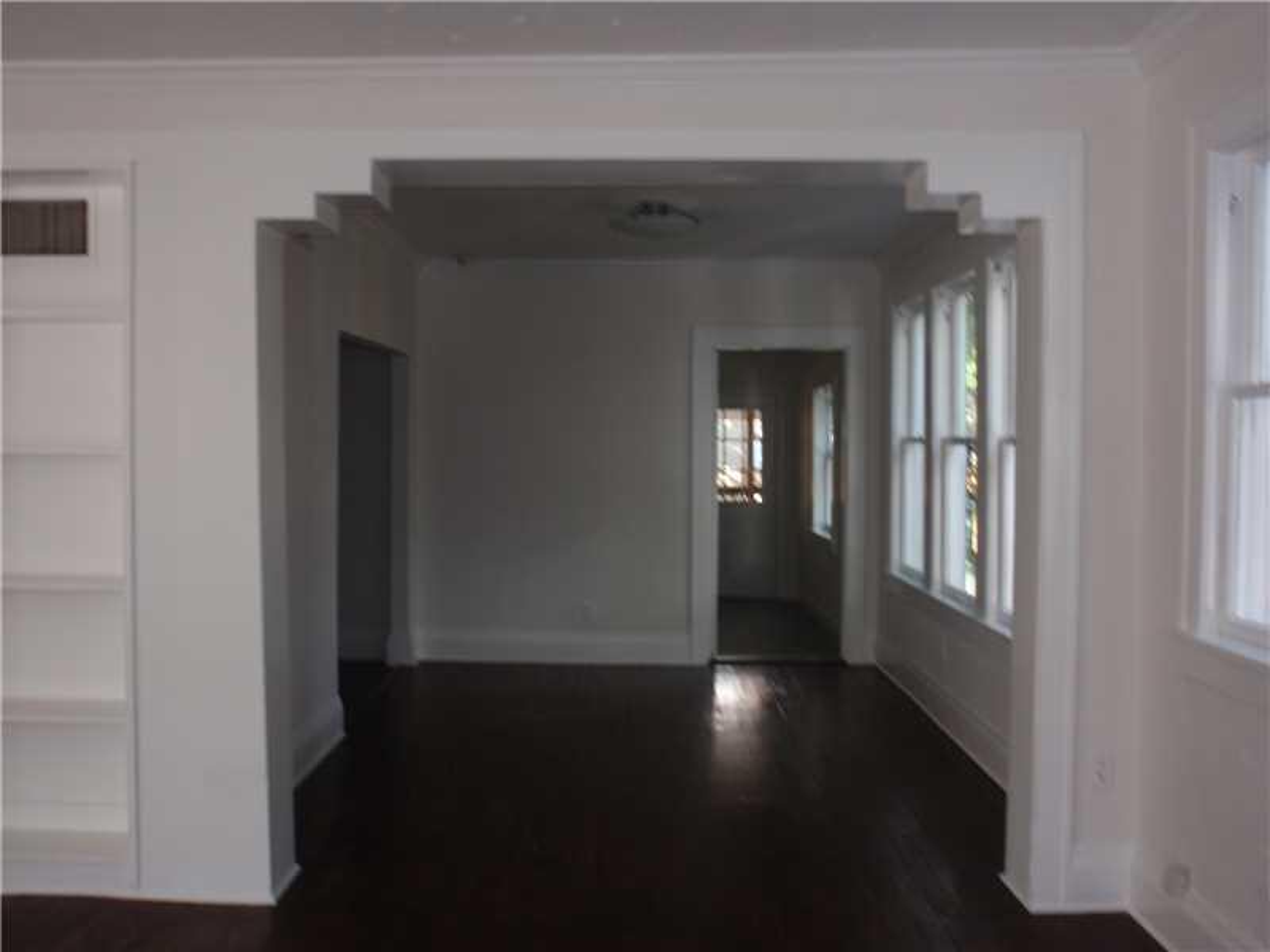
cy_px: 476
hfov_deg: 54.0
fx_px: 1247
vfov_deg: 41.8
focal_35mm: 34
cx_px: 635
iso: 100
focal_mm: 6.07
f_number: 3.5
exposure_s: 1/40
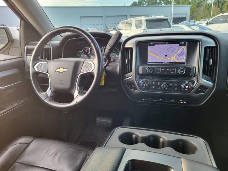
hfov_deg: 67.3
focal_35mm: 26
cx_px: 114
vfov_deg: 53.1
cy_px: 86
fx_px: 171
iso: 80
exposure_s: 1/120
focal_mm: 5.4
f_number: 1.8
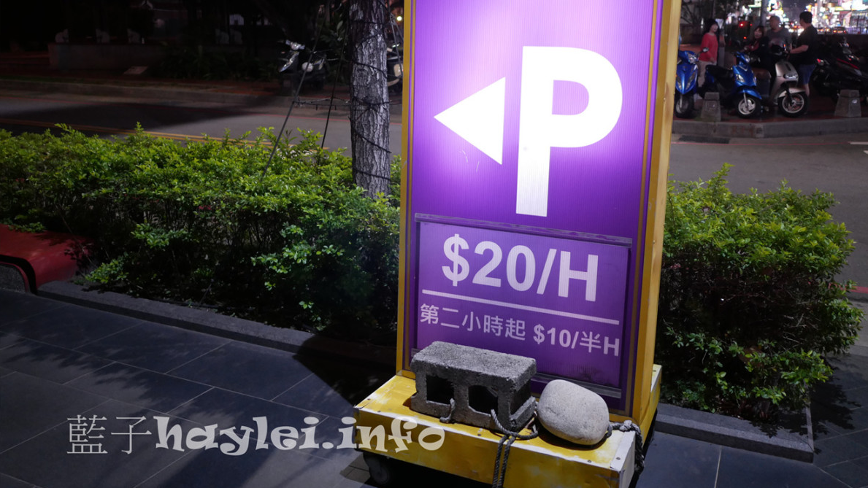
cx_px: 434
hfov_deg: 59.5
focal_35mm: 33
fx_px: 760
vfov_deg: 35.4
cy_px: 171
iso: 1000
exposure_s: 1/60
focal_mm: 15
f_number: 1.7
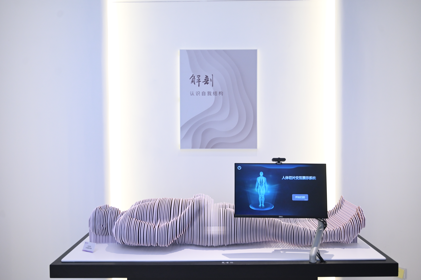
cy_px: 140
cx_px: 210
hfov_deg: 60.3
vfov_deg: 42.3
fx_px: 362
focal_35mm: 31
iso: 1600
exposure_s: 1/125
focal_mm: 31
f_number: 4
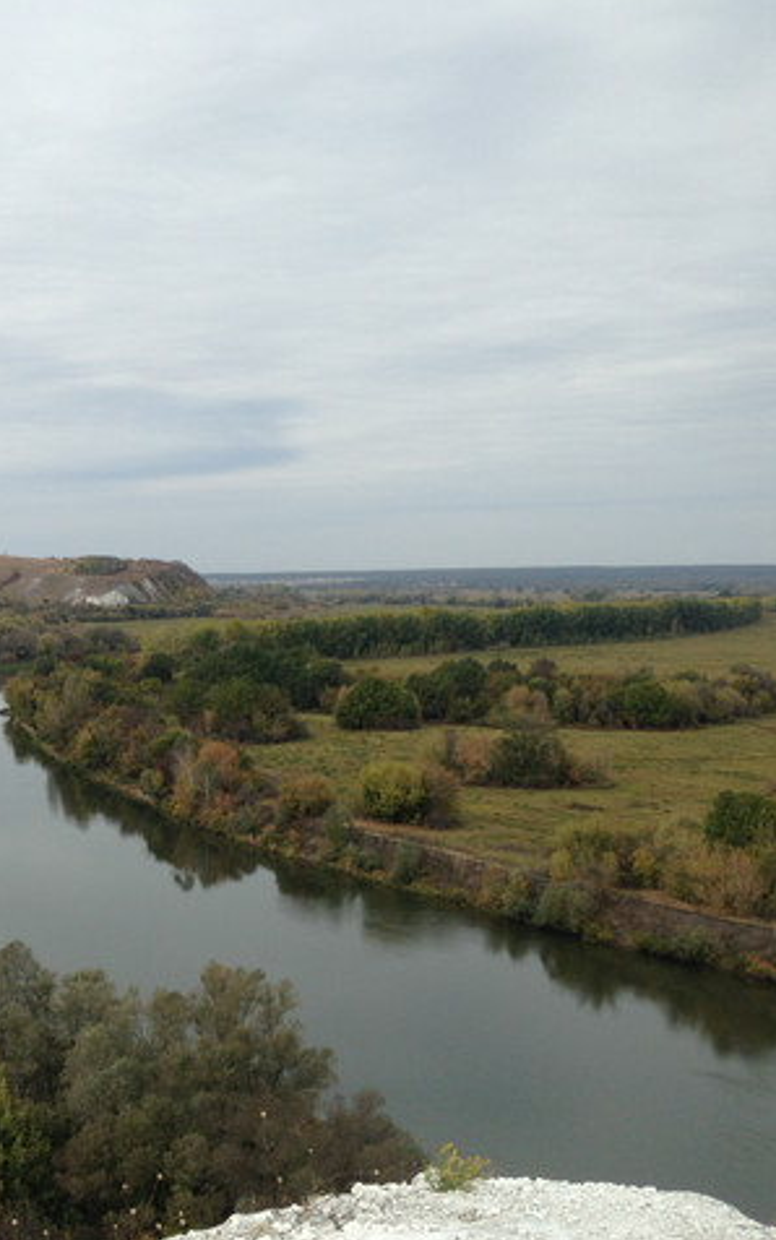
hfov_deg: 26.2
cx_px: 31
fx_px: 1588
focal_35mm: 47
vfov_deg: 42.6
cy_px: 617
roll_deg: +1.7
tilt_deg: -1.7
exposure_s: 1/1466
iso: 50
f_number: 2.4
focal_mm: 4.12
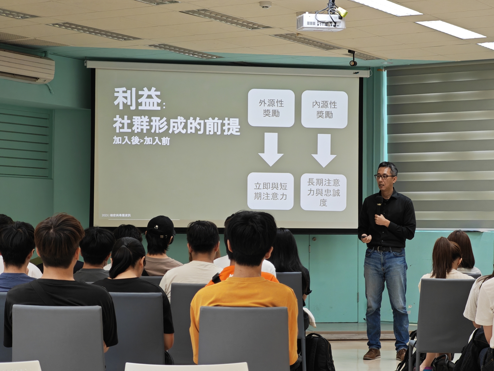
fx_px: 1242
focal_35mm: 87
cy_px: 186
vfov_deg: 17.0
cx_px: 247
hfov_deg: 22.5
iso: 125
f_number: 1.8
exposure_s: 1/120
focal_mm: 12.28
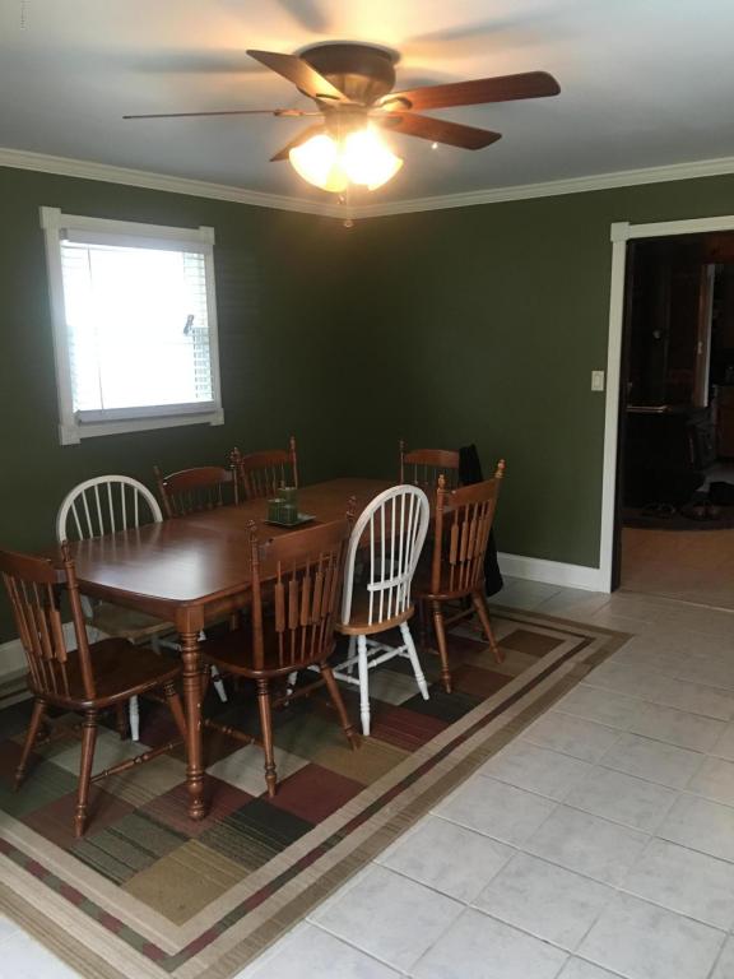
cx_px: 367
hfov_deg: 48.2
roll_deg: +0.5
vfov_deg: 61.7
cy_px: 490
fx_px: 820
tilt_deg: -10.6
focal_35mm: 29
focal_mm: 4.15
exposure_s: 1/15
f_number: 2.2
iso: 100
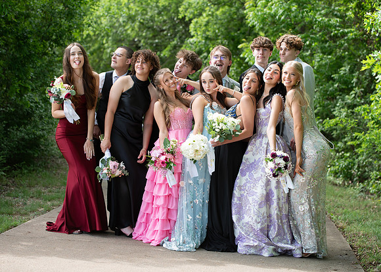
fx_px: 896
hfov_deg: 24.0
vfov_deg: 17.2
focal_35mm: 83
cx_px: 214
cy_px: 120
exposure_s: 1/400
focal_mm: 70
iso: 100
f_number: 2.8
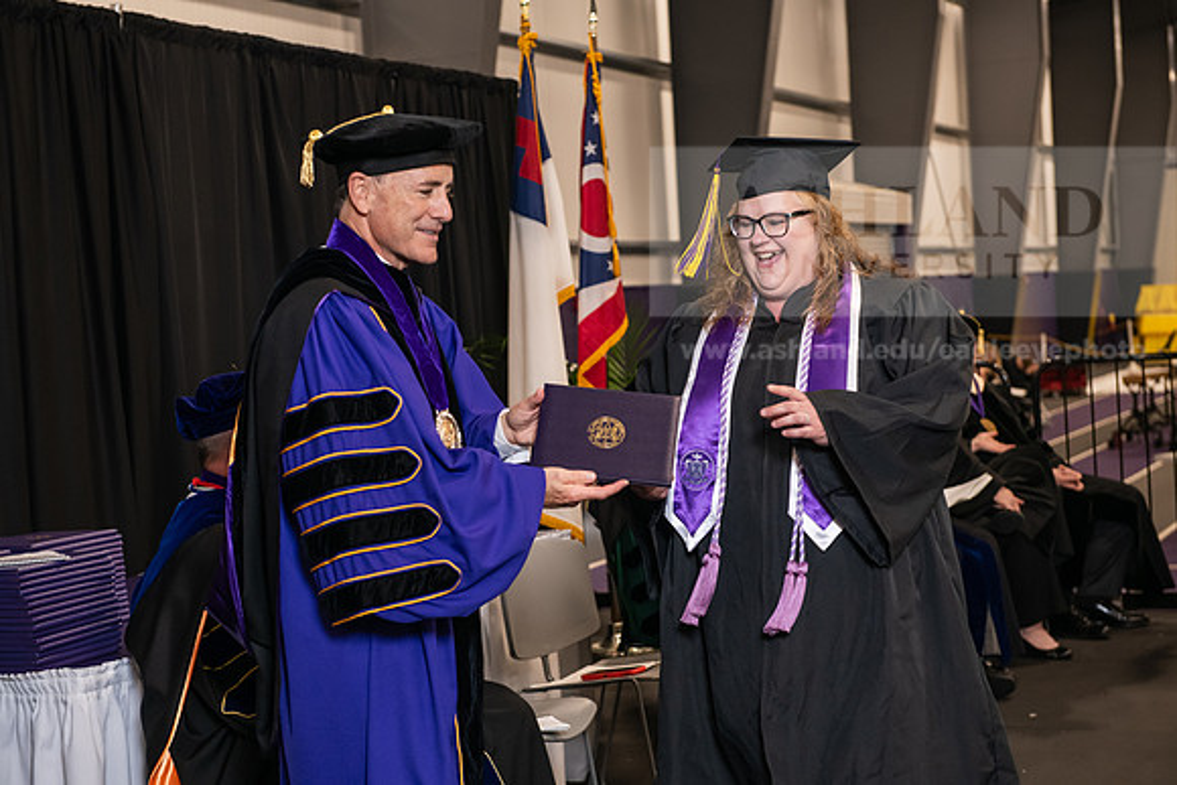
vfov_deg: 19.5
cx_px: 588
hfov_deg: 28.8
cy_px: 392
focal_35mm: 70
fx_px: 2289
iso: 1600
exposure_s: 1/125
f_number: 5
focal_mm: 70
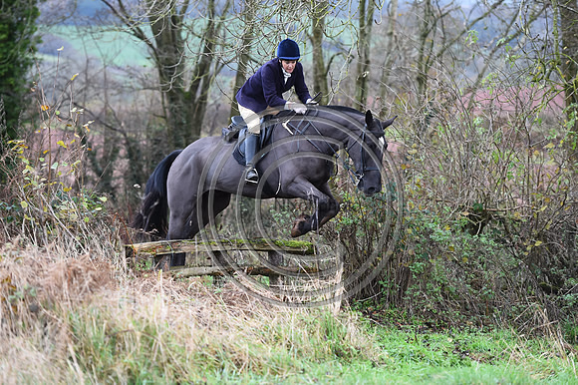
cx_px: 289
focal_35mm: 135
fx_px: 2166
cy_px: 192
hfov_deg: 15.2
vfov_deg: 10.1
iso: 1400
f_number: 3.5
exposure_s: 1/1000
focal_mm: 135
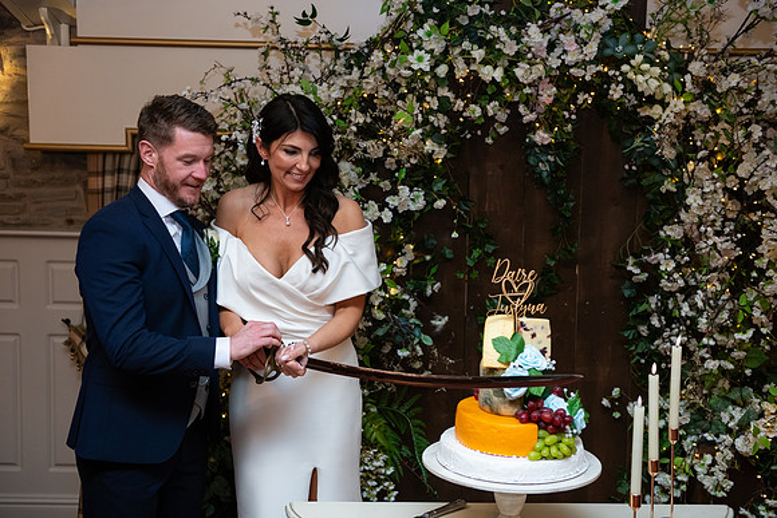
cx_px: 388
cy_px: 259
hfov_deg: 41.1
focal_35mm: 48
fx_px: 1036
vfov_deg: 28.1
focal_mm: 48
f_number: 3.5
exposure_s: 1/160
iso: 800
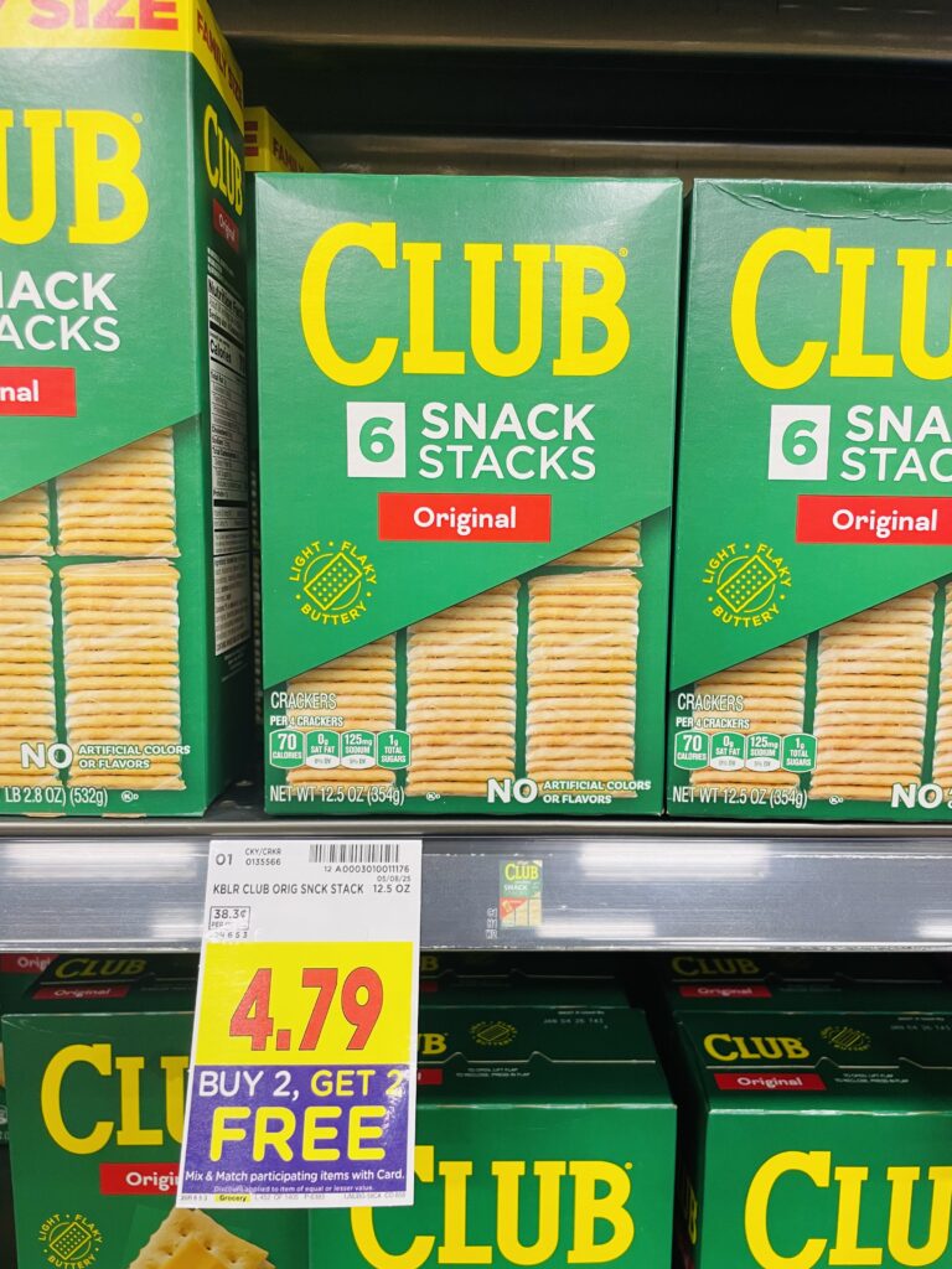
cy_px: 634
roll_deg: -0.5
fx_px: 953
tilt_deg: -7.7
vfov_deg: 67.3
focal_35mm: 26
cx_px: 476
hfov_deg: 53.1
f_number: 1.6
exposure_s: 1/60
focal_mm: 4.2
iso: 80
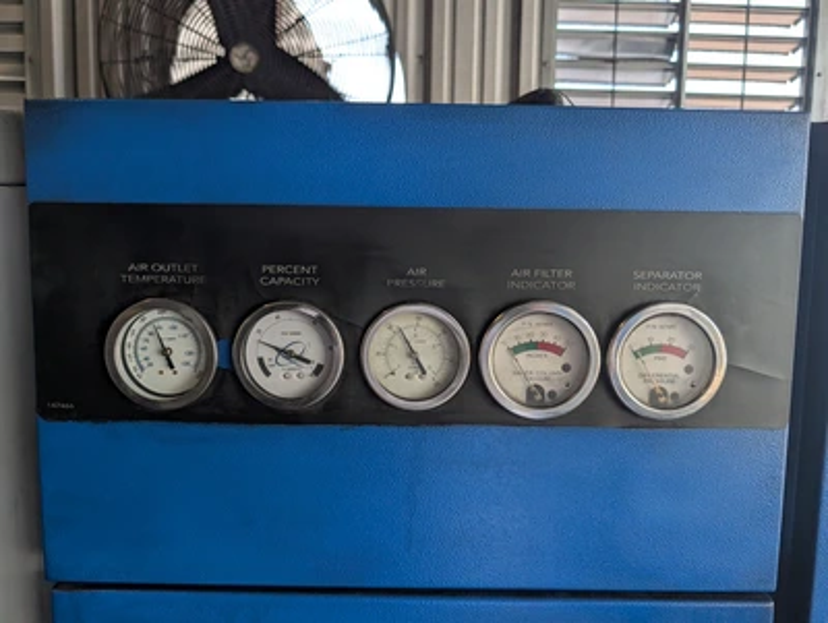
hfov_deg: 71.5
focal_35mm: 24
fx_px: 575
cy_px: 312
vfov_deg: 56.9
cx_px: 414
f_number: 1.68
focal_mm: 6.9
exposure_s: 1/1792
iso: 356
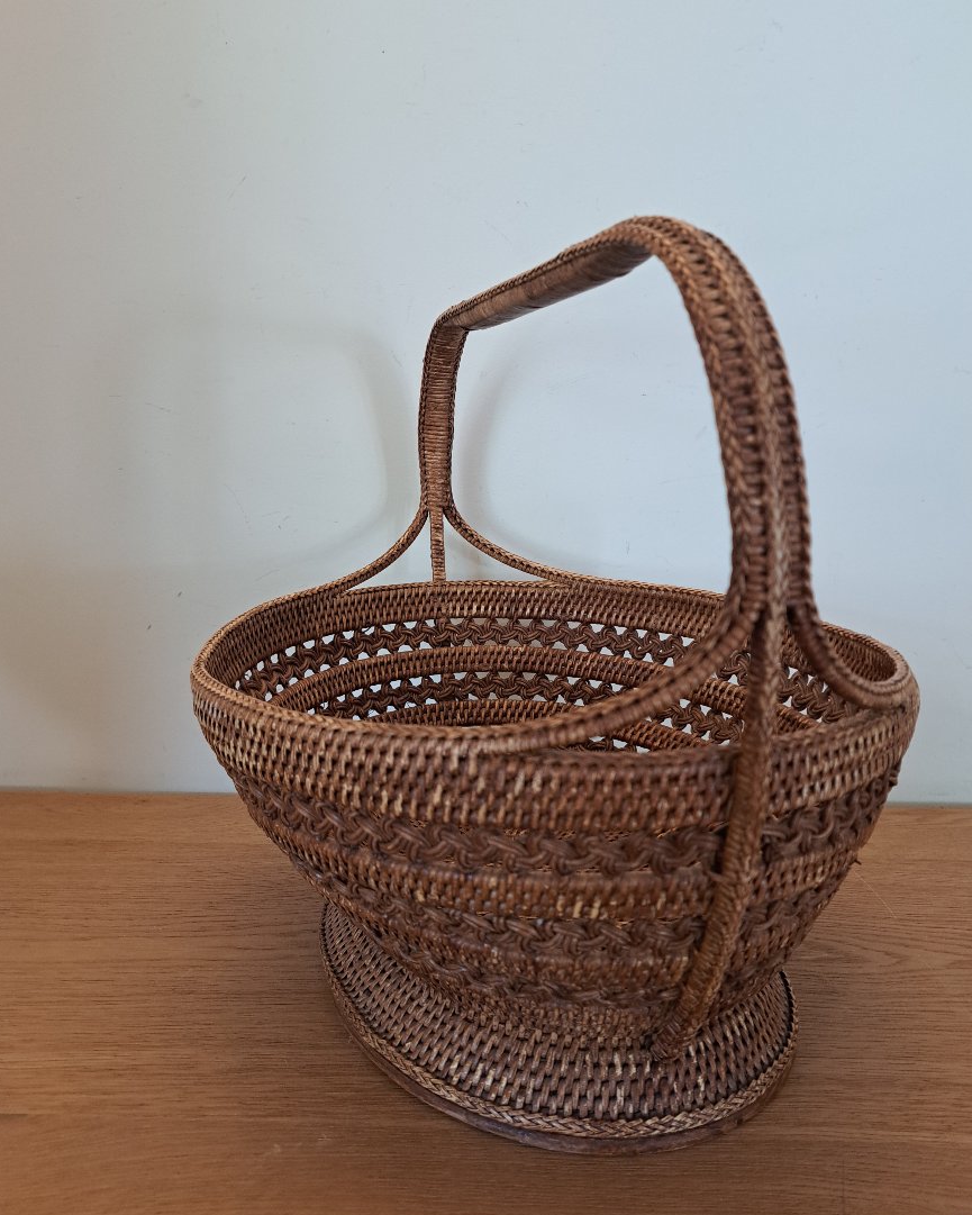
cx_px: 498
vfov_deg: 66.0
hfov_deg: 54.9
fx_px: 935
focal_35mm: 26
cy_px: 602
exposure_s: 1/50
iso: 200
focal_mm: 5.23
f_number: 1.8
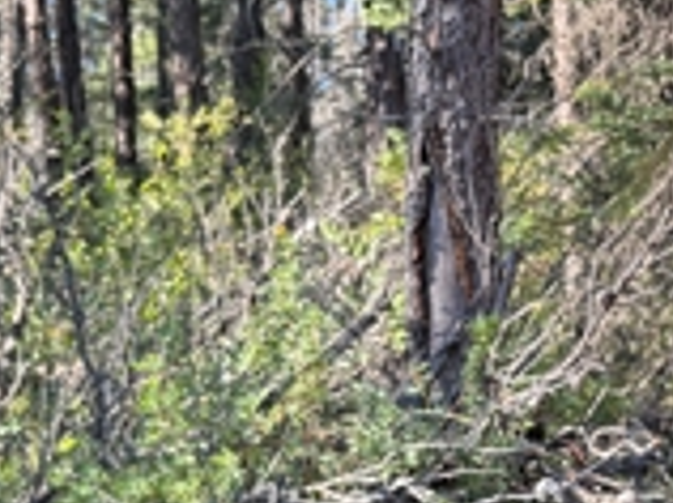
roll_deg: -0.7
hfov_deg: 19.6
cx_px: 558
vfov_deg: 14.4
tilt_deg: -8.6
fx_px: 1922
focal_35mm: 99
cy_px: 622
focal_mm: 5.96
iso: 64
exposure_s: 1/325
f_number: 1.6
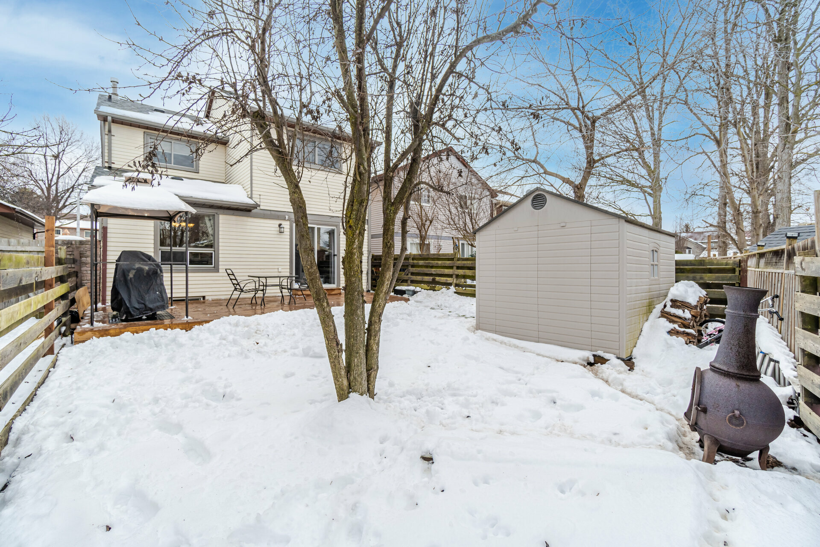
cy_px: 274
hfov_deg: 100.4
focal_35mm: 15
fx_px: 342
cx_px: 410
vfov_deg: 77.3
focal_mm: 10
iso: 80
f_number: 6.3
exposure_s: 1/250
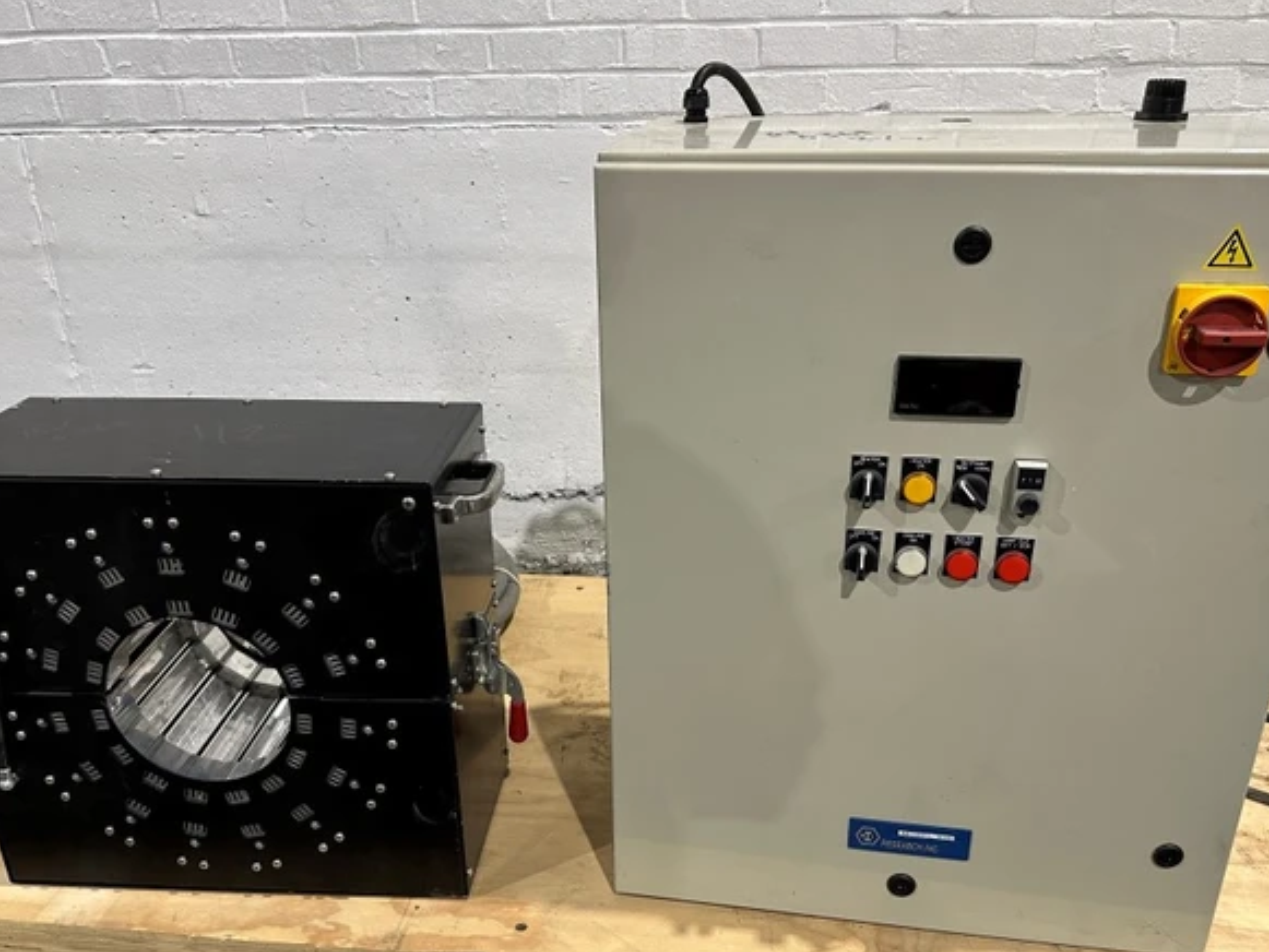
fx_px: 1137
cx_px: 644
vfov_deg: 45.2
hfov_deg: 58.3
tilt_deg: -26.8
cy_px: 571
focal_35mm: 31
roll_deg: +1.0
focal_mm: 6.86
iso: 200
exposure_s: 1/60
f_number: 1.78
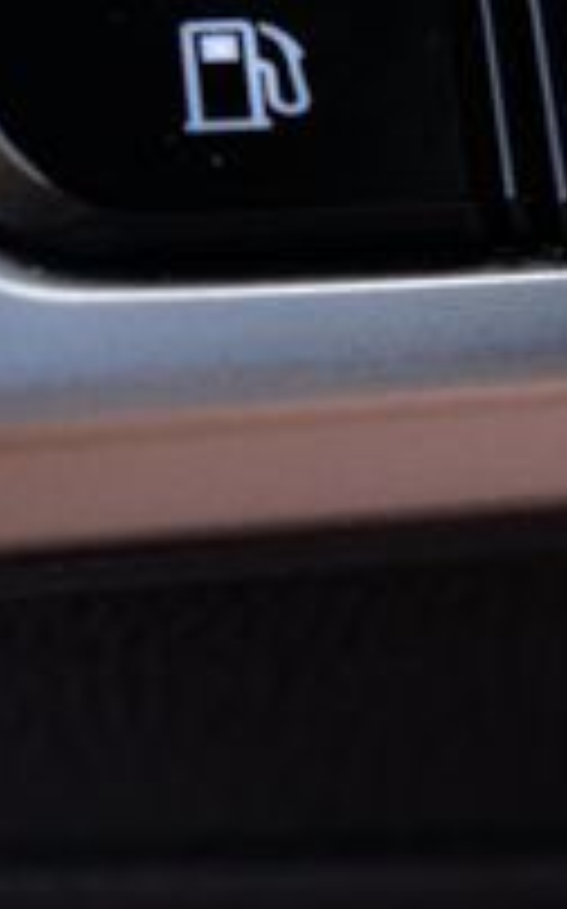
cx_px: 531
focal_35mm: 194
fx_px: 4803
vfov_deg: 10.7
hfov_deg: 6.7
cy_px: 16
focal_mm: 60
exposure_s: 1/200
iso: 500
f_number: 5
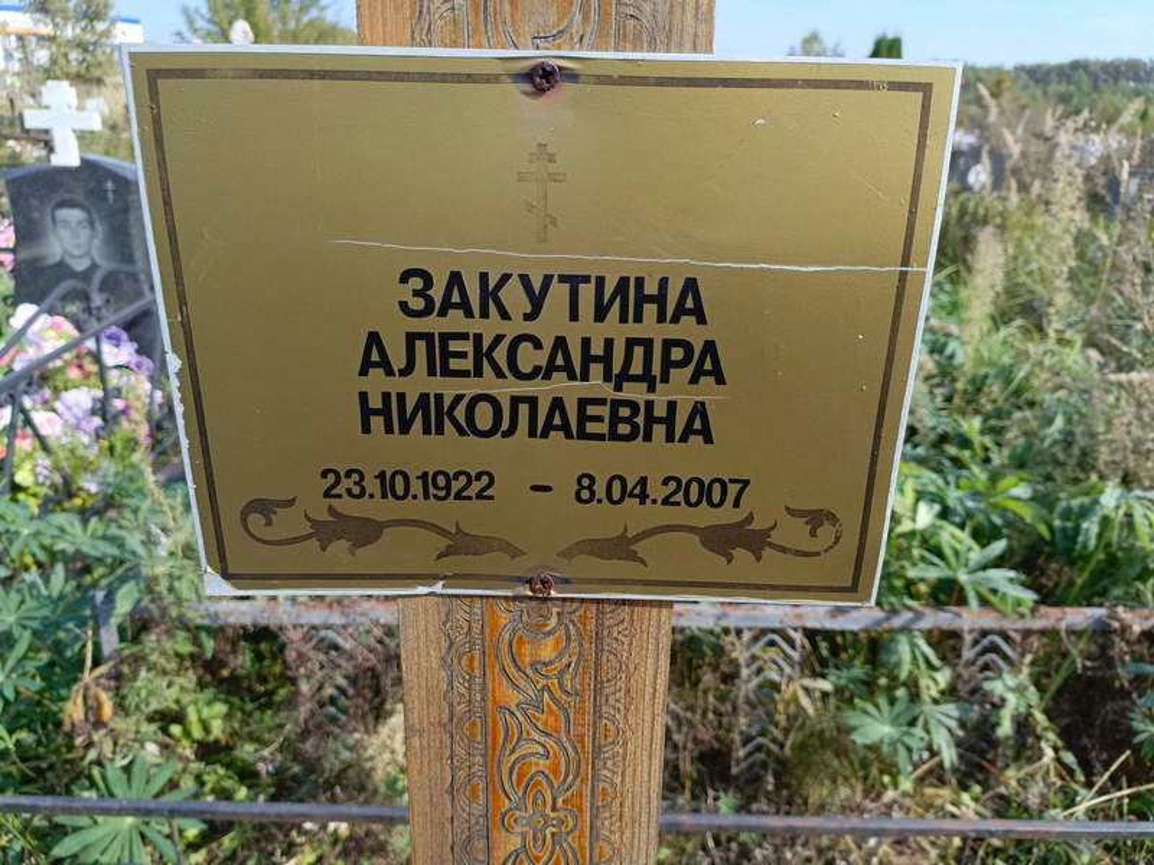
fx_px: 833
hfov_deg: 69.4
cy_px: 432
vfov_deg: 54.9
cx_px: 577
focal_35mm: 25
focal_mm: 4.76
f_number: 1.69
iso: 112
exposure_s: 1/612
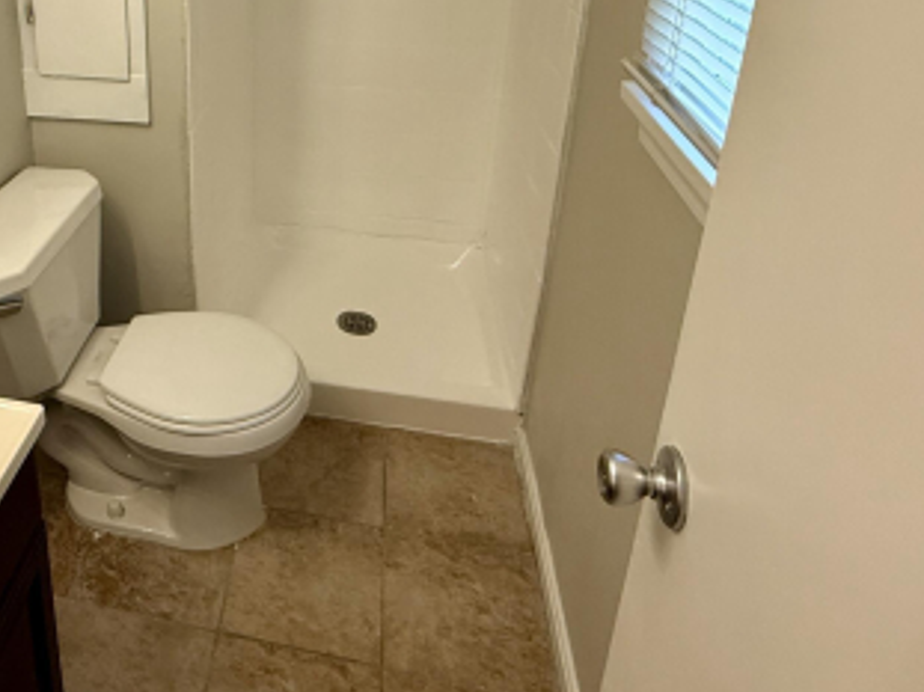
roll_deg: +1.4
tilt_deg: -18.4
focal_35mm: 30
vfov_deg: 43.4
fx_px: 800
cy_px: 92
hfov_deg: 56.4
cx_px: 209
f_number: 2.2
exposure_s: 1/120
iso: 250
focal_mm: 2.22
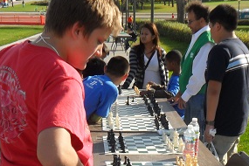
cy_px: 161
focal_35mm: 81
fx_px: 560
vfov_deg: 16.5
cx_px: 156
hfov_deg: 25.0
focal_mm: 6.6
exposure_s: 1/500
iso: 100
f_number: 4
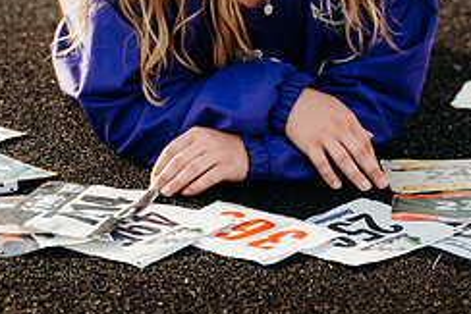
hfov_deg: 13.5
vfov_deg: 9.0
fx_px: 1990
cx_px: 272
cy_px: -11
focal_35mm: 152
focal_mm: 60
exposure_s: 1/1250
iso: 200
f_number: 2.8
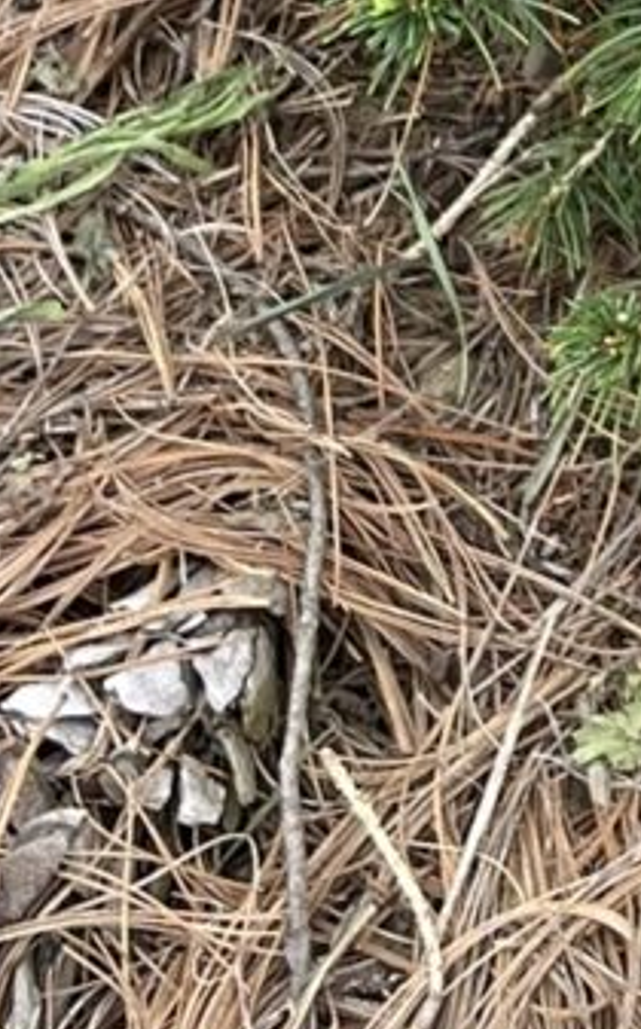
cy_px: -736
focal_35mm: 131
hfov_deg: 9.0
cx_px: 1554
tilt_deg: -33.8
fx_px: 3669
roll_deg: -5.8
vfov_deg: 14.3
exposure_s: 1/483
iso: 32
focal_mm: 4.2
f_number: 1.6
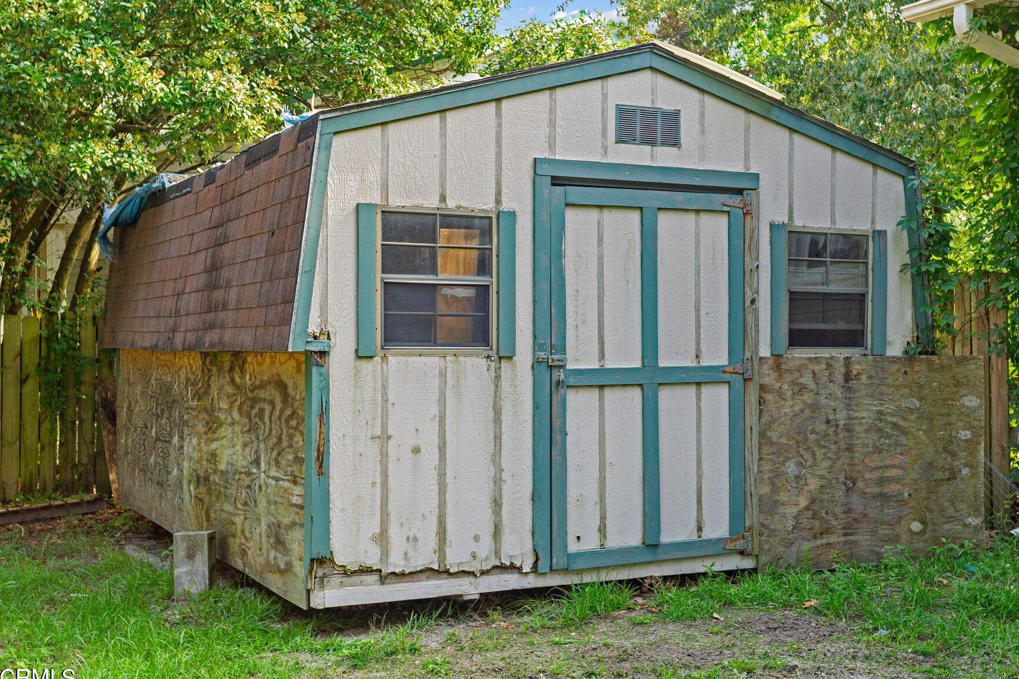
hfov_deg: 41.9
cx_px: 507
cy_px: 315
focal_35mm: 47
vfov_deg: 28.6
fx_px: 1330
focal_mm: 40
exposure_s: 1/50
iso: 200
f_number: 8
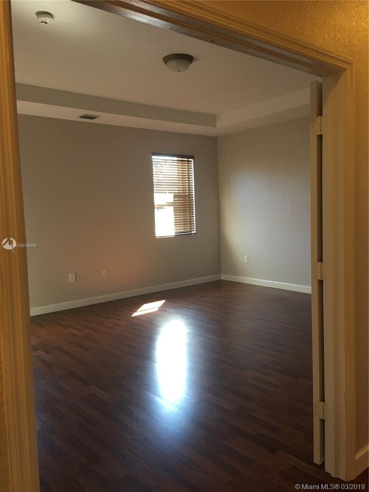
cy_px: 246
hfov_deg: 48.2
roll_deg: +1.0
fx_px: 412
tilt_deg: -4.0
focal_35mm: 29
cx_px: 184
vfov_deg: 61.7
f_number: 2.2
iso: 32
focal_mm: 4.15
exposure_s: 1/15
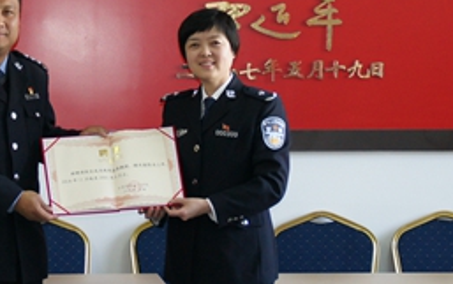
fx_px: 2199
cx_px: 99
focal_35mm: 178
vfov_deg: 7.4
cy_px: 22
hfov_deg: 11.7
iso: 640
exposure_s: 1/80
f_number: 5
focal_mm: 50
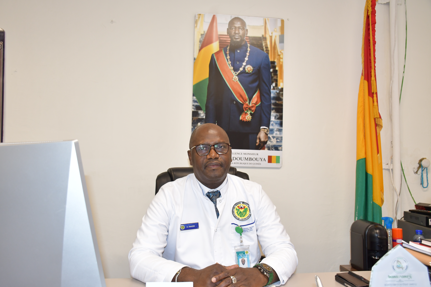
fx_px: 395
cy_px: 144
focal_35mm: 33
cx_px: 216
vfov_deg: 40.0
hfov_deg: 57.2
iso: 800
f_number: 5
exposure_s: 1/125
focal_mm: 22
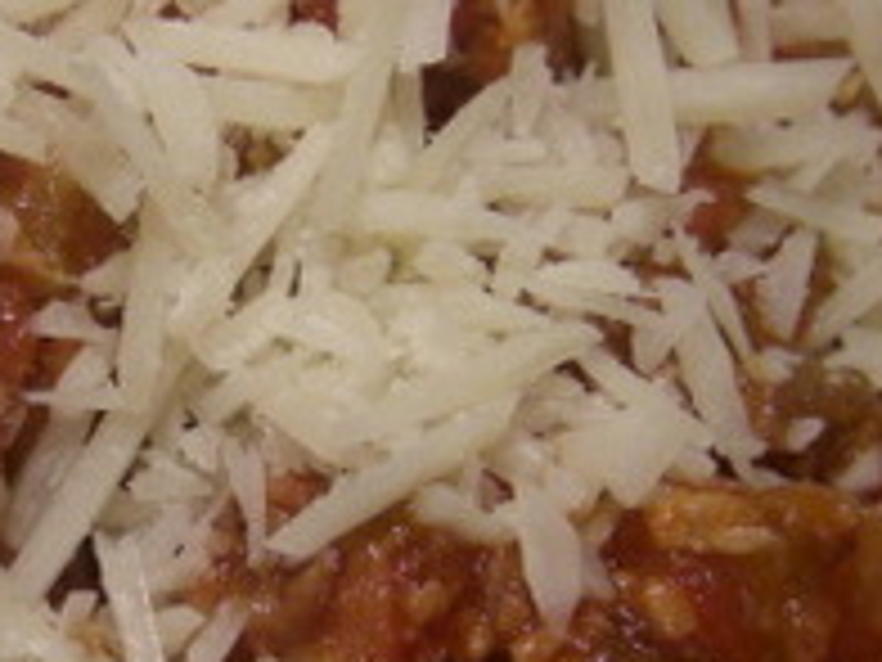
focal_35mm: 166
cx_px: 148
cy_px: 462
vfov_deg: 8.9
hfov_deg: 11.8
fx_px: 4230
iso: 200
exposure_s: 1/50
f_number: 3.7
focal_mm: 8.9
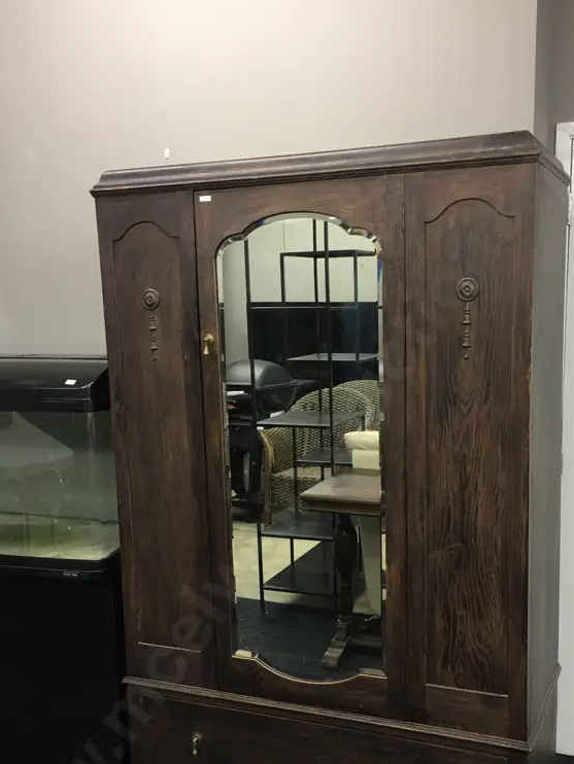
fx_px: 884
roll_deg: +0.4
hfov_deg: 35.9
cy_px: 468
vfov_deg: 46.4
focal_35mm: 40
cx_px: 314
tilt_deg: -8.8
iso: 64
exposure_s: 1/17
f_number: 2.2
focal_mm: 4.15
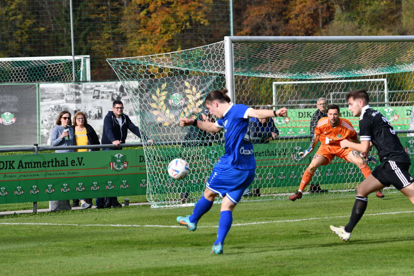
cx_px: 206
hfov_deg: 8.8
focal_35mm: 233
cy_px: 138
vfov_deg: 5.9
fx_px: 2680
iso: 400
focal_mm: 155
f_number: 6.3
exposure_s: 1/1600
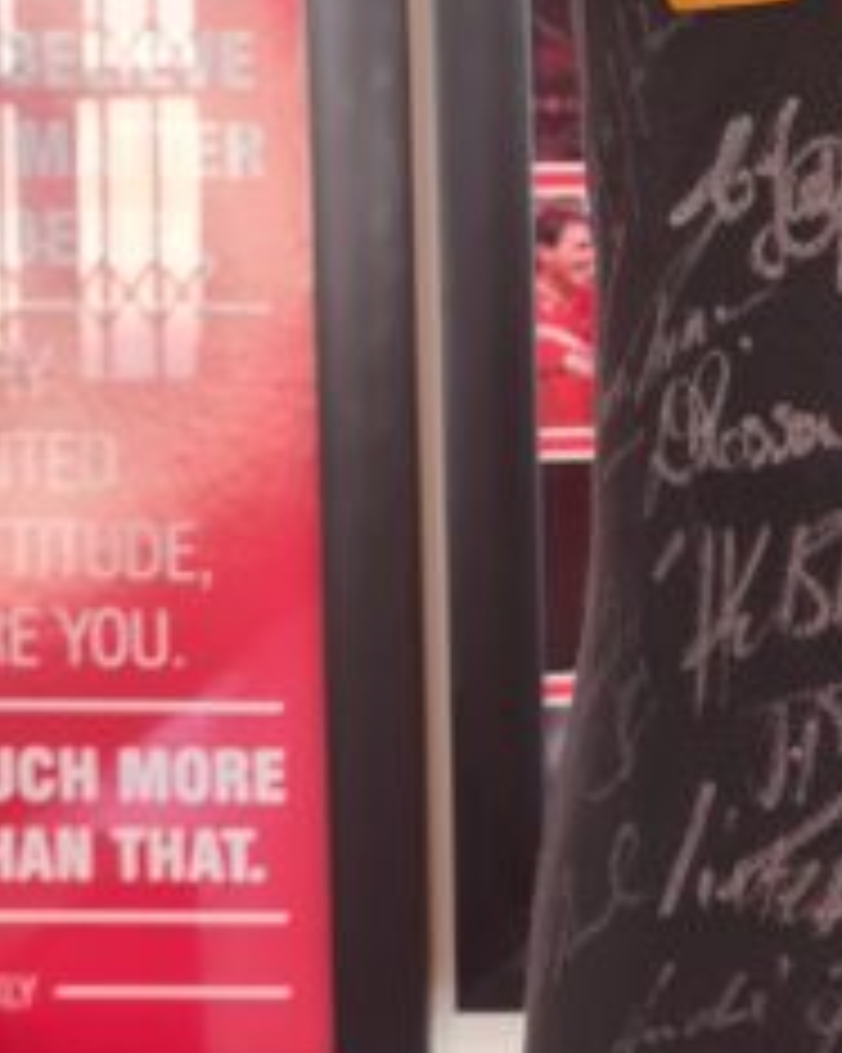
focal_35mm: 94
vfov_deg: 20.1
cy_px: 182
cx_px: 1243
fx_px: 2930
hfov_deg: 15.2
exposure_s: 1/50
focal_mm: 5.4
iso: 80
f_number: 1.8
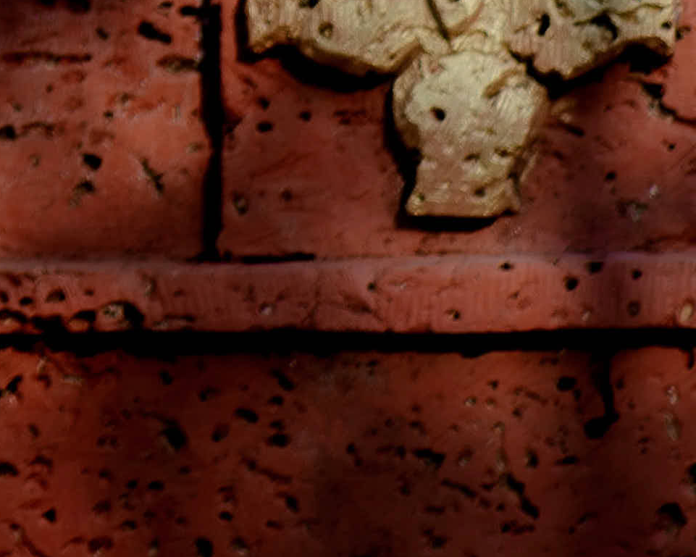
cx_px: -909
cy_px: -1050
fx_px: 13597
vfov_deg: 2.3
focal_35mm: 660
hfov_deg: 2.9
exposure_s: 1/1250
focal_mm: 85
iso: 50
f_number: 1.4
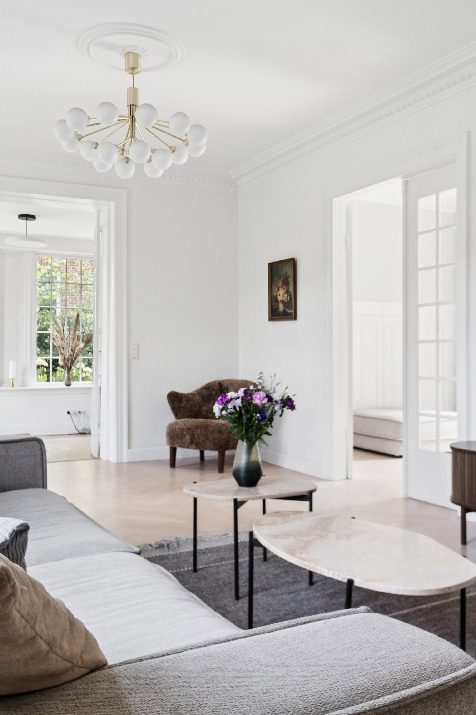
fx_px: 625
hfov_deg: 41.7
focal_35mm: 32
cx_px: 238
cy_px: 358
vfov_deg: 59.5
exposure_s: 1/50
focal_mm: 21
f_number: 8
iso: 500
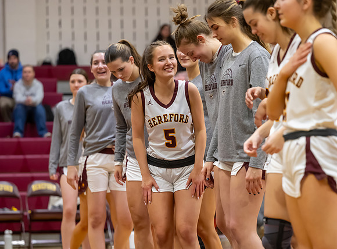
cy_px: 141
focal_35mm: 152
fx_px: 1472
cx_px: 168
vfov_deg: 9.7
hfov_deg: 13.1
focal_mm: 110
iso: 2200
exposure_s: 1/640
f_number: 2.8
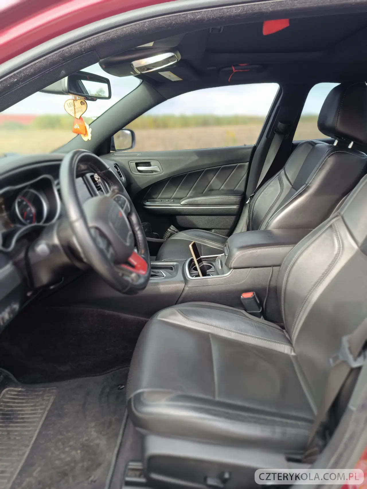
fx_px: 339
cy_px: 244
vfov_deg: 71.6
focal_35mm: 24
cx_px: 184
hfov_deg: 56.8
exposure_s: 1/99.2
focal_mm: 4.71
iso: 134
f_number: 1.79
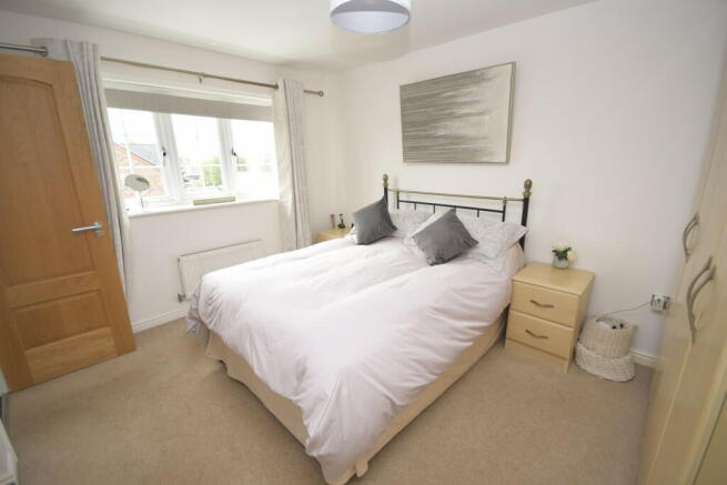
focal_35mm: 15
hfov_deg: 100.4
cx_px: 364
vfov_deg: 77.4
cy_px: 242
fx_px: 303
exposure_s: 1/125
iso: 400
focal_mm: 10
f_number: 4
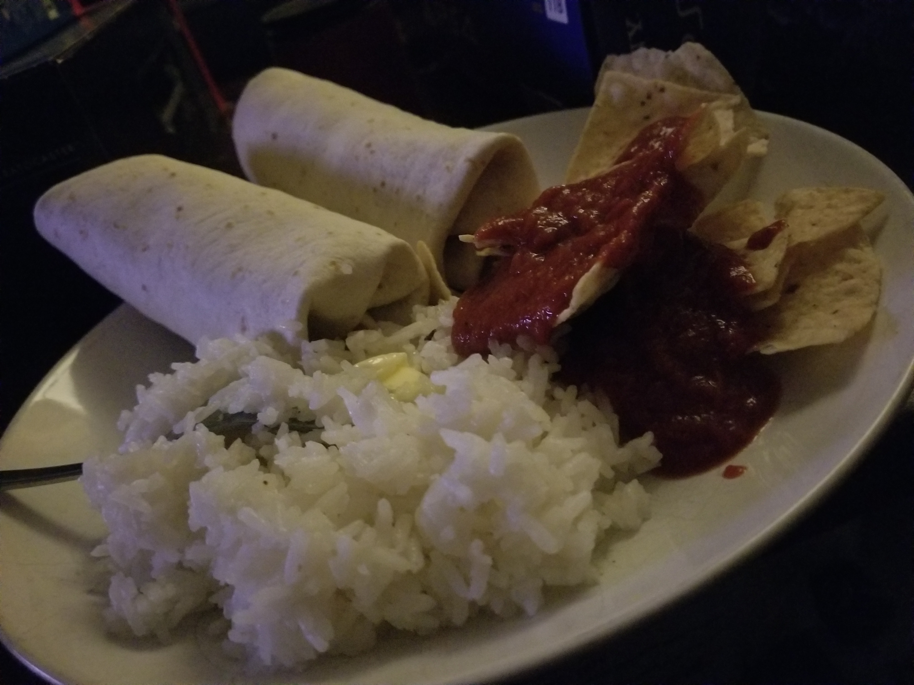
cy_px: 342
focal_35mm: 26
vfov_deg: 53.1
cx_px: 457
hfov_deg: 67.3
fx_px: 687
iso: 1250
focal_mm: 4.25
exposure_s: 1/9
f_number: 1.7
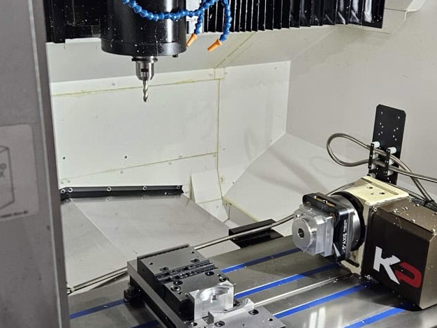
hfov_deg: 40.4
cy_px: 185
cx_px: 220
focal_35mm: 47
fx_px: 594
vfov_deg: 30.9
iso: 320
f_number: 1.8
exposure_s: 1/120
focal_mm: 5.4
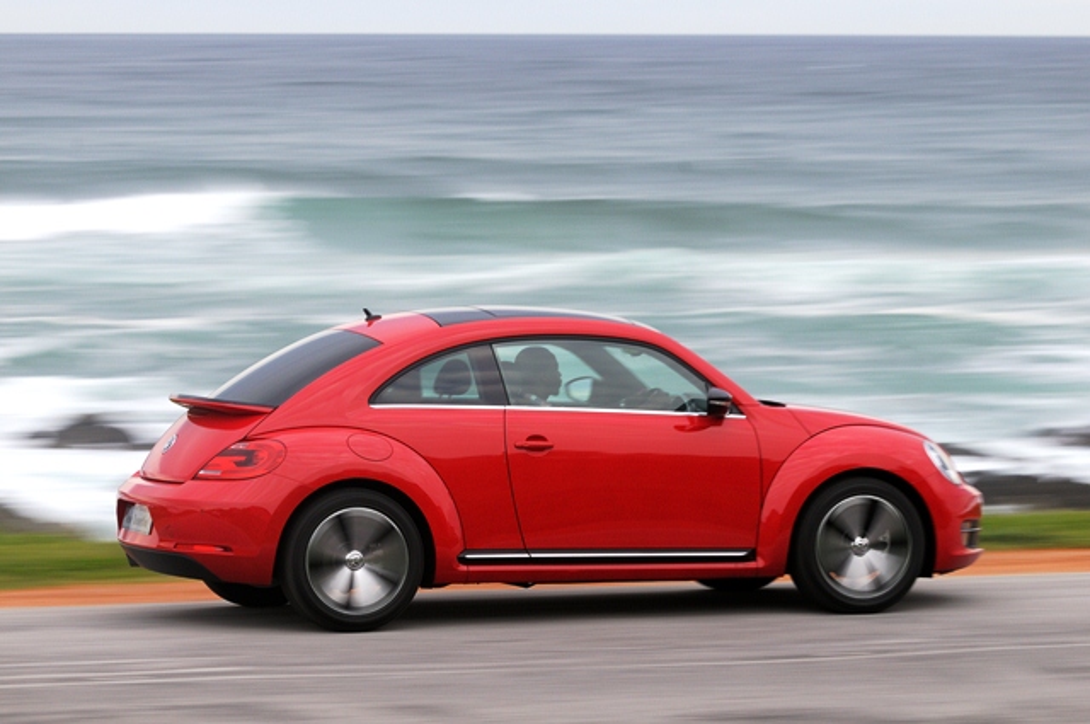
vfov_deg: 9.3
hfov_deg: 14.0
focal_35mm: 147
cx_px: 545
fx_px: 4445
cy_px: 362
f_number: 8
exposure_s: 1/30
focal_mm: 98
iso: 320
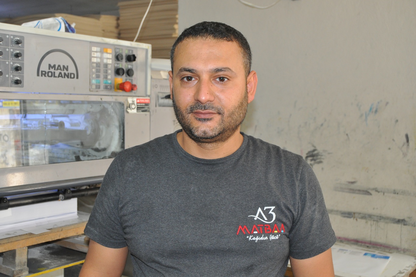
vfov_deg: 28.9
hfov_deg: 42.3
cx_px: 208
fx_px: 537
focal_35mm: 46
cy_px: 138
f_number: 4.2
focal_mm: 31
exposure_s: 1/60
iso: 800
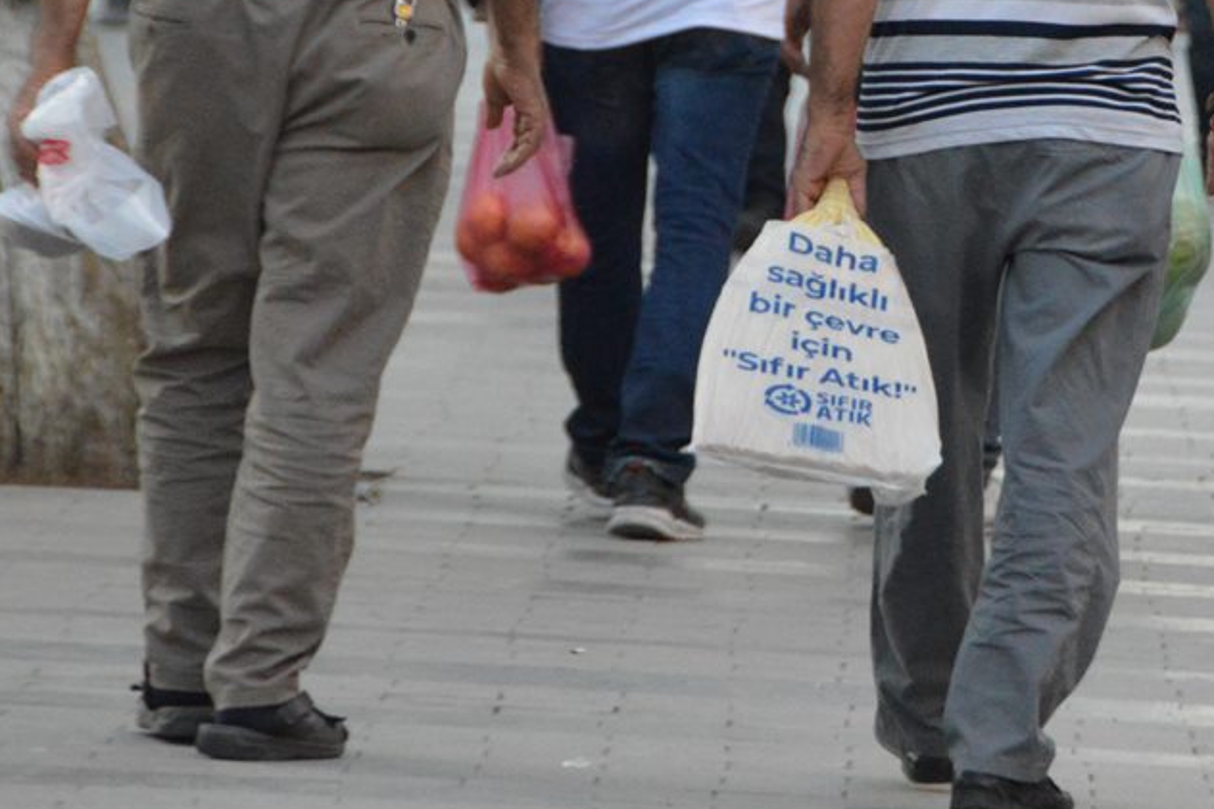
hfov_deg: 4.2
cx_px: 893
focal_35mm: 486
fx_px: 16384
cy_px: -42
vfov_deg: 2.8
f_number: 5.6
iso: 3200
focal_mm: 150
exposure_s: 1/500
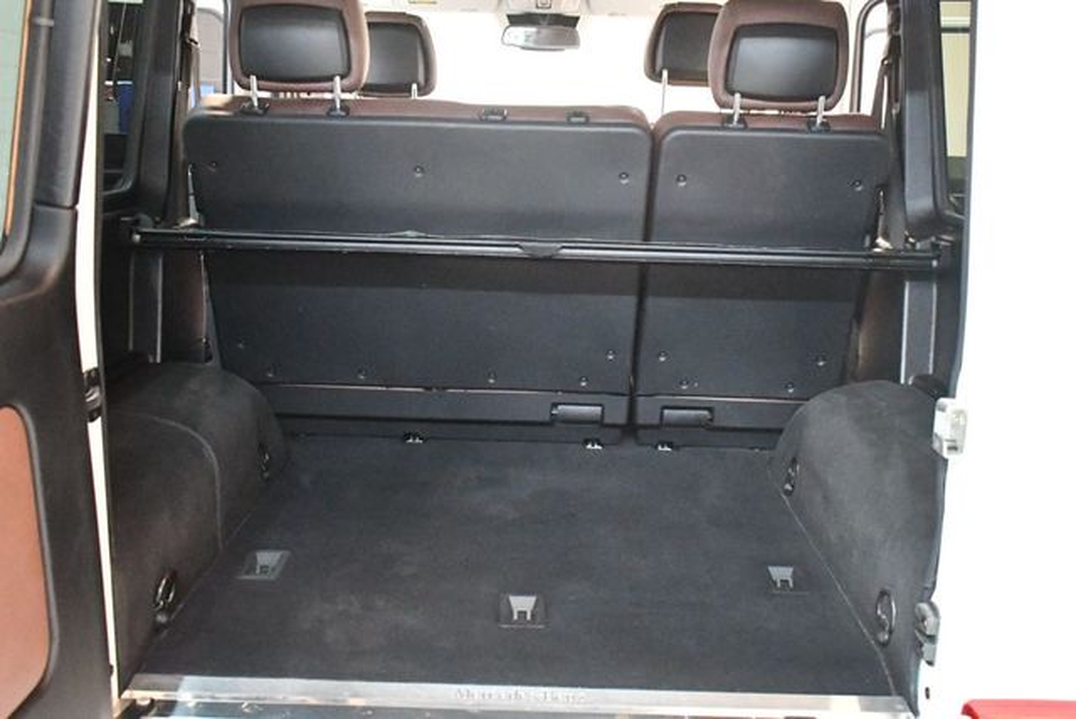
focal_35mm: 36
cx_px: 538
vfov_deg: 36.9
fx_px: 1077
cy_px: 360
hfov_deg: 53.1
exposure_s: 1/60
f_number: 3.5
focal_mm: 18
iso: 12800
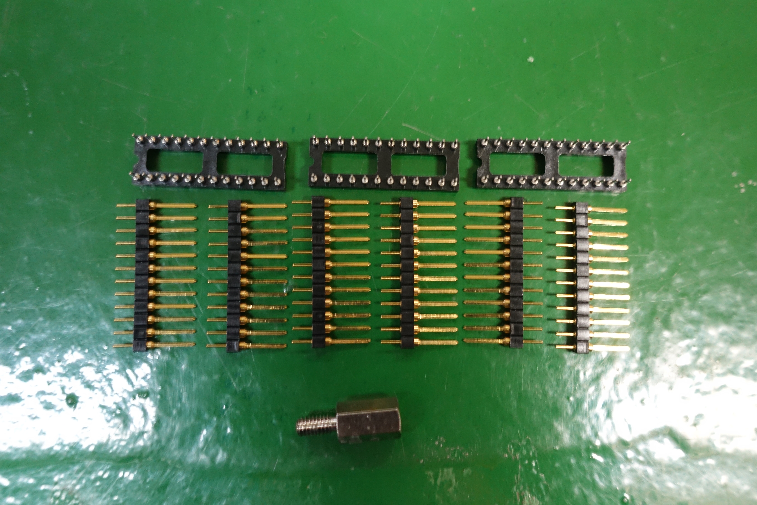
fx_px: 610
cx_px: 378
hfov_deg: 63.7
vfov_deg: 45.0
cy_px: 252
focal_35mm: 29
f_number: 2.5
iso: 800
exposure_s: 1/15
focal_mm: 10.81
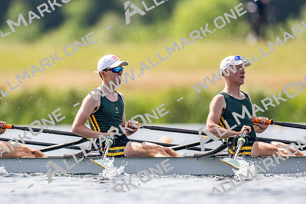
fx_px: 7645
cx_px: 153
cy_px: 102
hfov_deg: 2.3
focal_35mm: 900
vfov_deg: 1.5
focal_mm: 600
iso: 200
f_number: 4
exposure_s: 1/2500
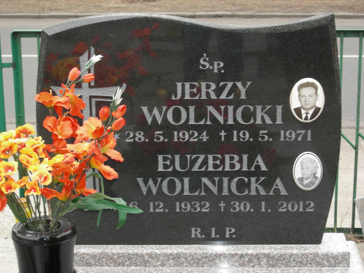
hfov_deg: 20.2
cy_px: 136
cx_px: 182
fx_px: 1020
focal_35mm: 97
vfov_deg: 15.2
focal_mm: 20.2
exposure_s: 1/60.3
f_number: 4.4
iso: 88
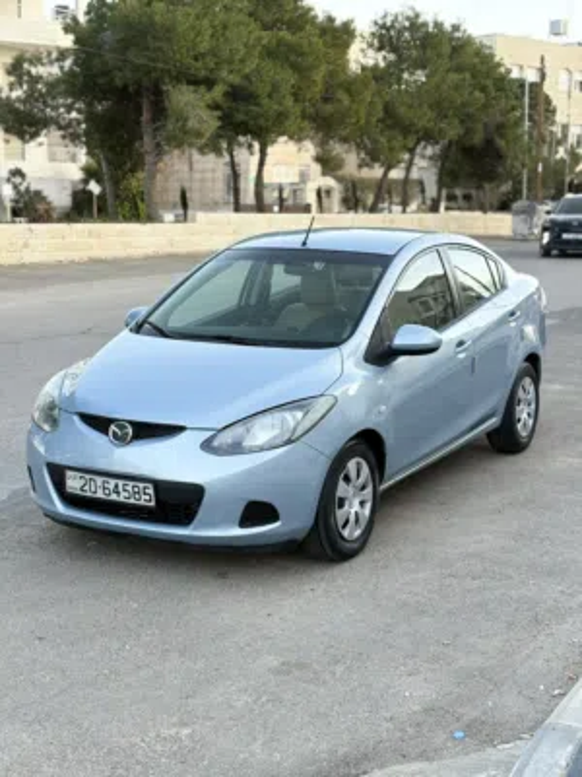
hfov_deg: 28.0
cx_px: 291
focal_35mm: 52
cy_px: 388
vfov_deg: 36.8
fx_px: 1166
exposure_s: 1/453
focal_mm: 5.96
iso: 40
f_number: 1.6
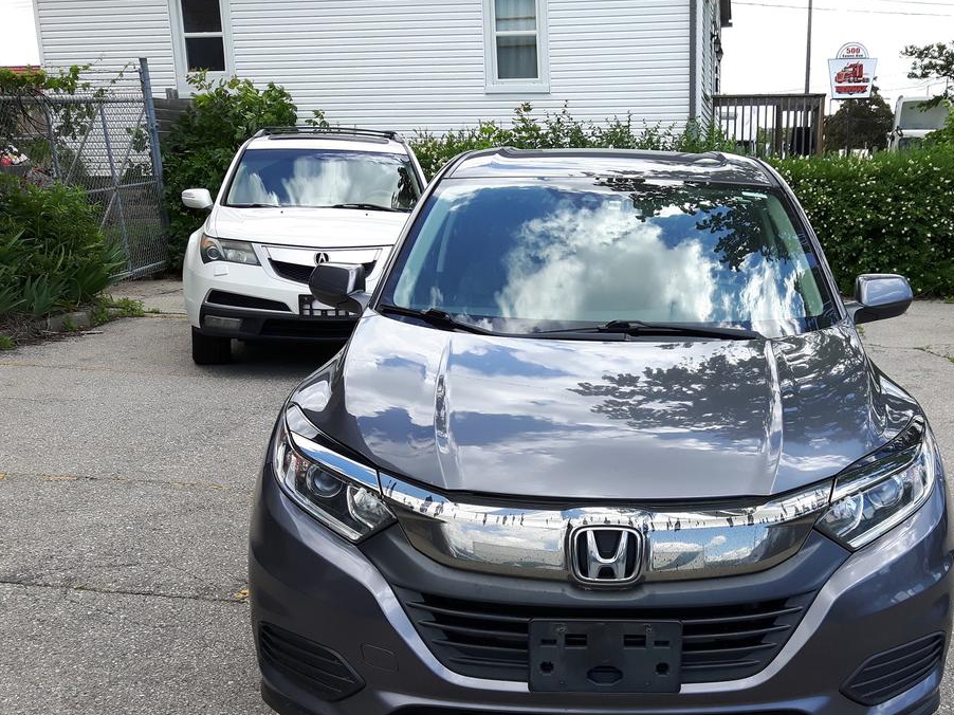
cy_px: 472
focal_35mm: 44
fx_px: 1212
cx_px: 619
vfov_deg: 32.6
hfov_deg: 42.5
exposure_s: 1/530
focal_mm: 3.7
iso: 40
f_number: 1.9
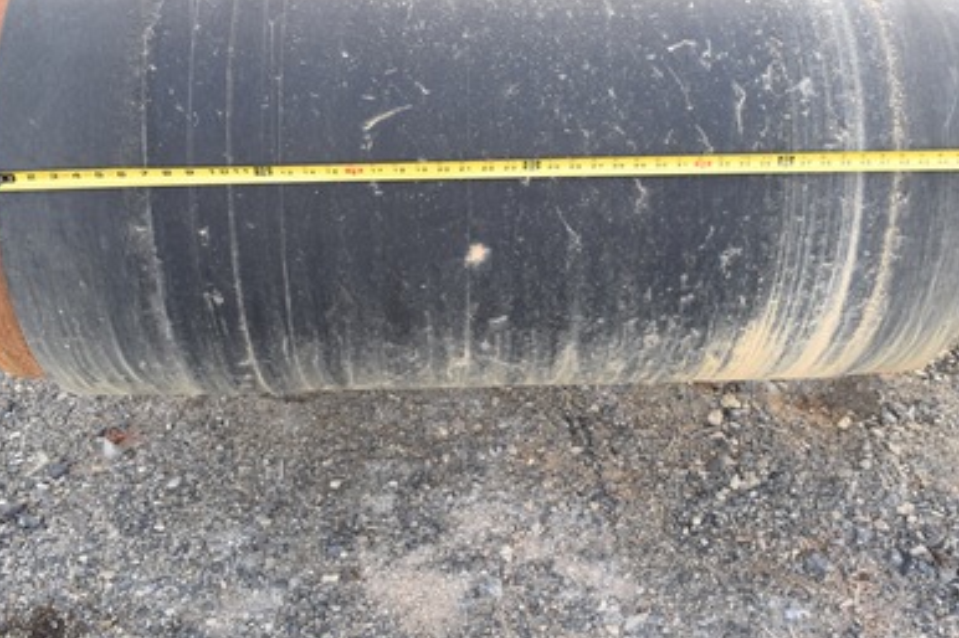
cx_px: 549
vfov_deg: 37.8
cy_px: 282
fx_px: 932
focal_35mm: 35
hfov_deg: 54.2
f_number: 5.6
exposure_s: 1/125
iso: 400
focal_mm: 18
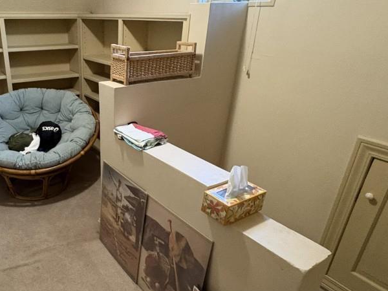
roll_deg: -0.9
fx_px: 314
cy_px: 156
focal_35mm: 28
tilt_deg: -22.2
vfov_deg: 49.7
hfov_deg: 60.7
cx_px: 107
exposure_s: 1/40
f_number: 2.2
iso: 640
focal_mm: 2.22
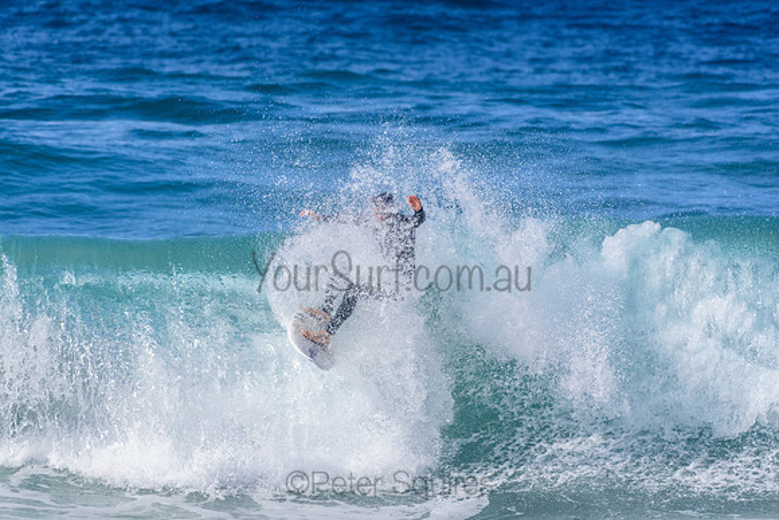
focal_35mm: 750
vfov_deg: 1.8
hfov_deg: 2.7
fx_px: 16232
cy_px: 260
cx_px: 390
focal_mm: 500
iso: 250
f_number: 5.6
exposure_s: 1/2000
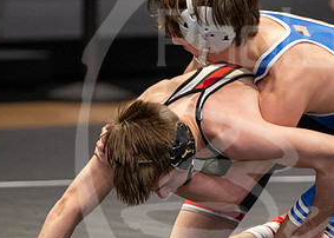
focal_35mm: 595
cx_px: 244
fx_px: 5643
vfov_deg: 2.4
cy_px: 241
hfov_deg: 3.4
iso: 3200
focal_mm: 200
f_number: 2.8
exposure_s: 1/1000
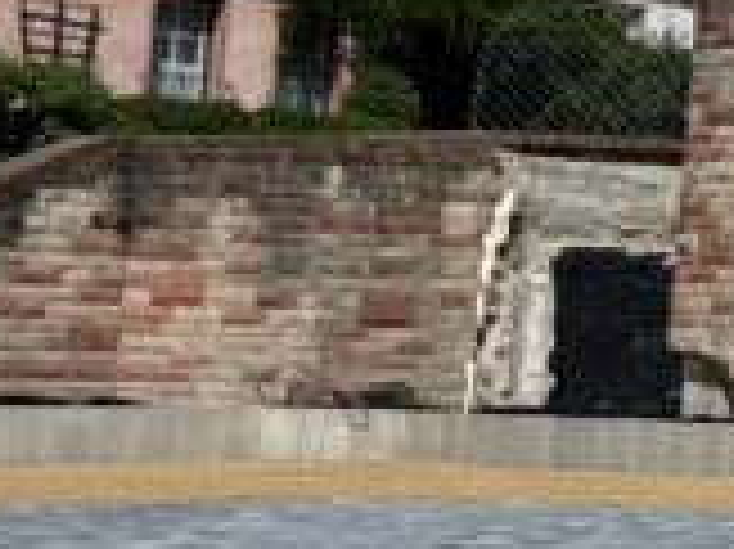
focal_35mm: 113
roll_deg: -1.6
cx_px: 1630
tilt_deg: +5.2
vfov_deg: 13.1
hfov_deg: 13.7
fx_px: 2394
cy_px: 162
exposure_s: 1/9009
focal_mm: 6.76
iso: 80
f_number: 1.78
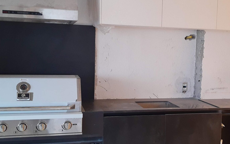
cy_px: 71
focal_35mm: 51
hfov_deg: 39.2
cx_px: 147
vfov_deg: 25.4
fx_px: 320
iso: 129
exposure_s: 1/33
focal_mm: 4.75
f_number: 1.7
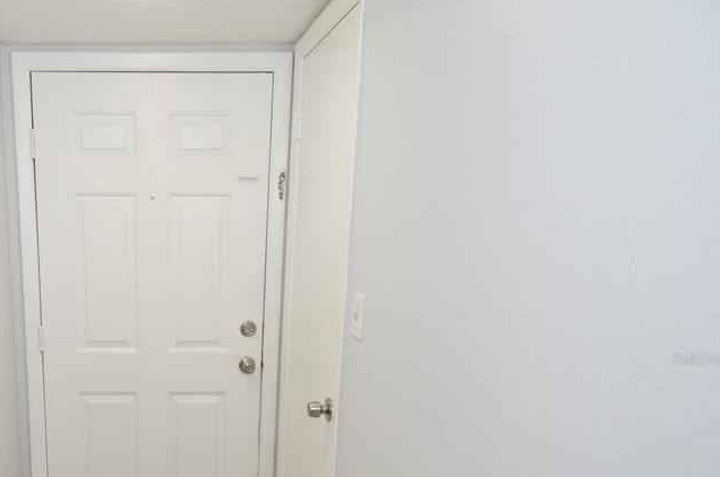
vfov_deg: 43.4
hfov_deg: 59.4
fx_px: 579
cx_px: 157
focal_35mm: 29
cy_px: 359
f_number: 4.5
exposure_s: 1/80
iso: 400
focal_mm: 12
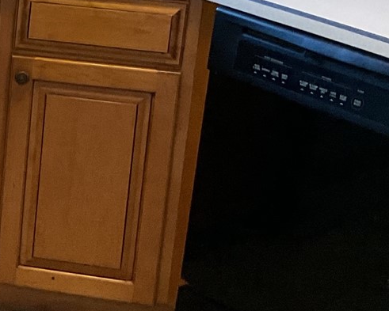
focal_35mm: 118
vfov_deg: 12.9
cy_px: -6
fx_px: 1359
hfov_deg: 14.5
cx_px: -291
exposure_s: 1/60
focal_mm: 3
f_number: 1.8
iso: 160
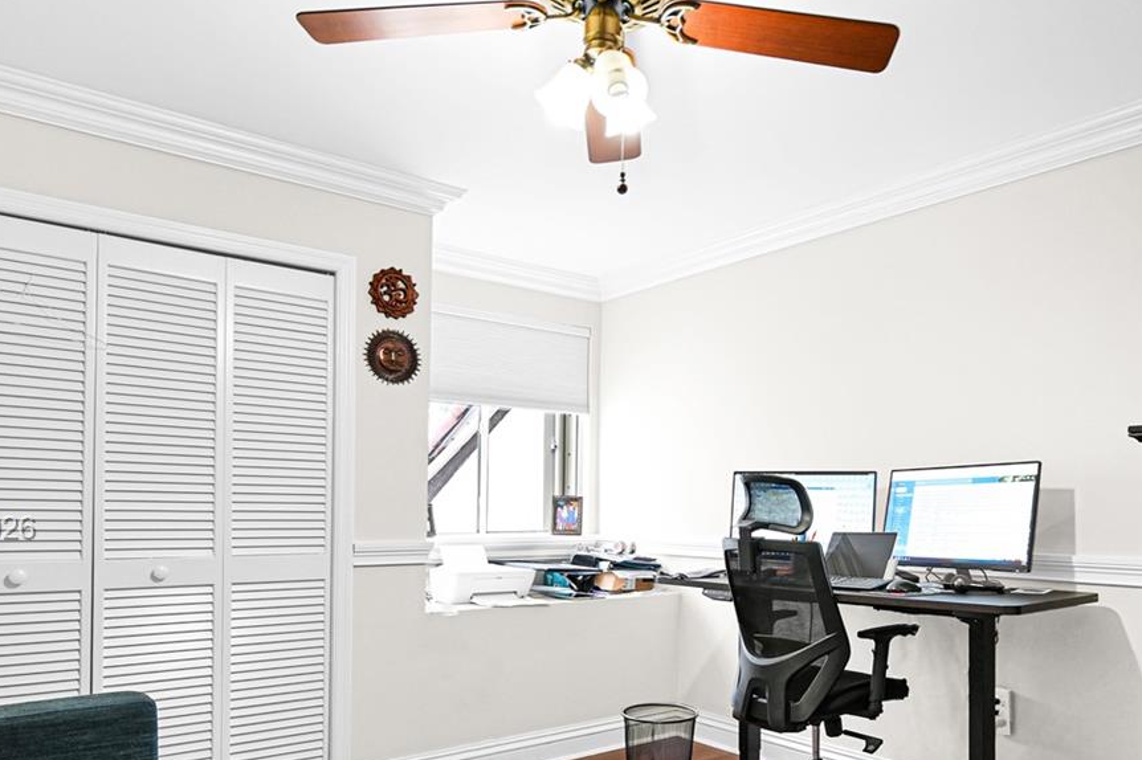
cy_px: 530
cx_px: 682
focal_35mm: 26
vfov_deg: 48.4
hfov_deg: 68.8
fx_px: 824
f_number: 4
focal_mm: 14
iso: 180
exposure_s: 1/15
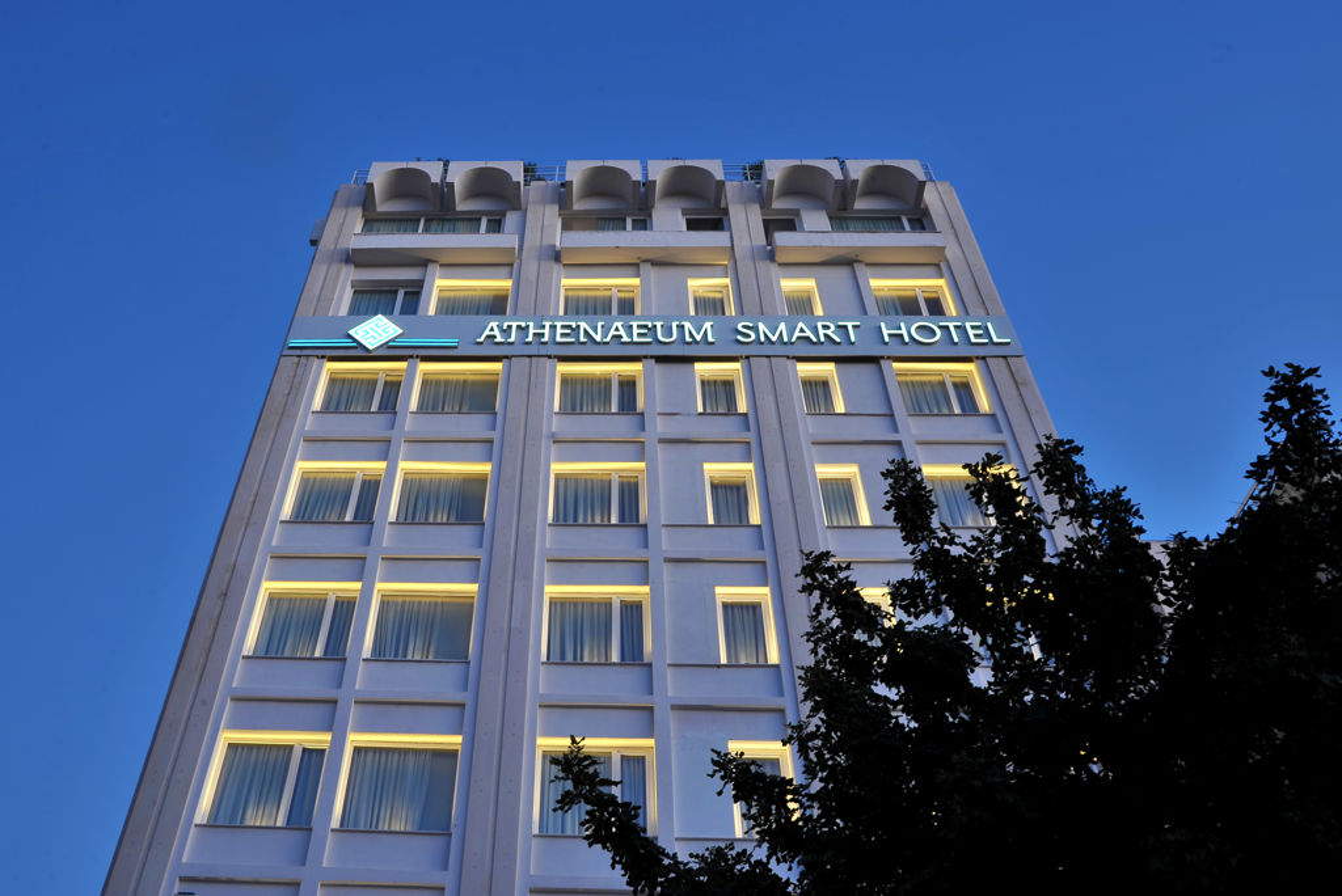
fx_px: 1119
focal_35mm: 30
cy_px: 448
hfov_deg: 61.9
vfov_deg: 43.7
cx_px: 671
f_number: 11
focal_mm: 30
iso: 200
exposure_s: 1
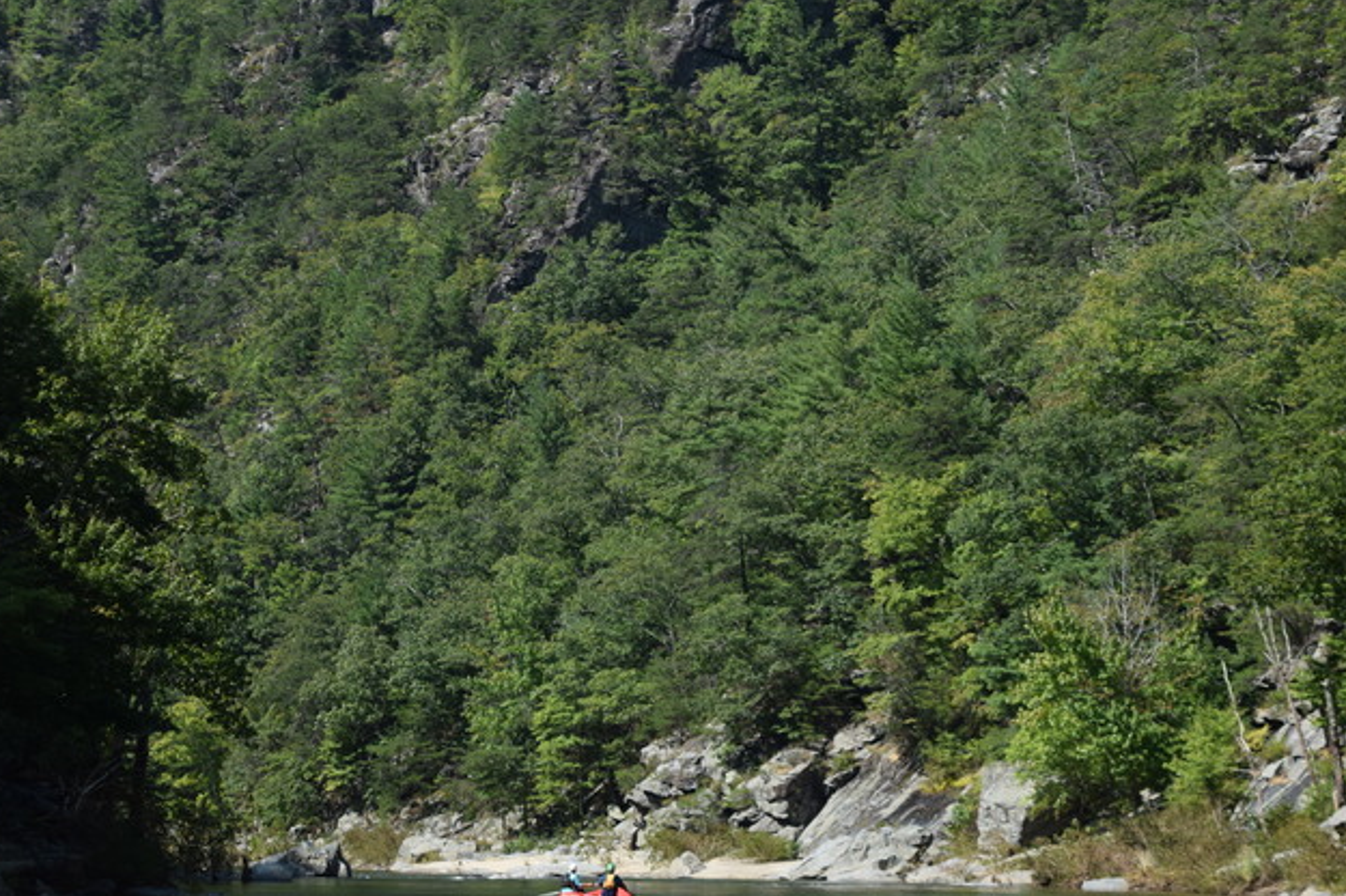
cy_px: 488
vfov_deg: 12.9
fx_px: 3948
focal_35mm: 106
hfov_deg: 19.3
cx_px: 726
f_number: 5.6
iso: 400
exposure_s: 1/1250
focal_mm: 55
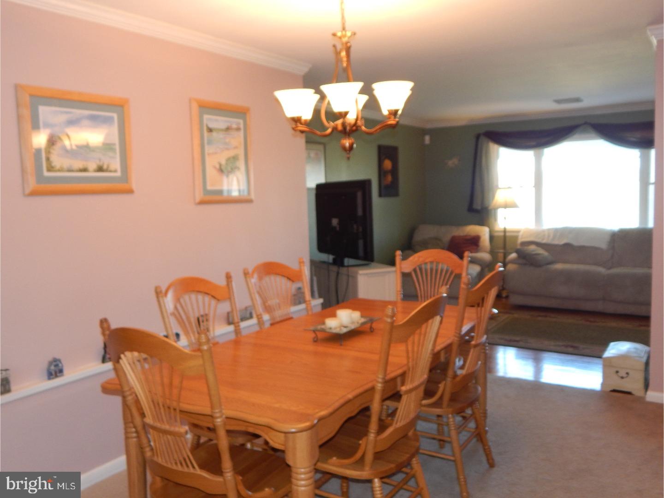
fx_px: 595
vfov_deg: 45.4
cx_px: 332
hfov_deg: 58.4
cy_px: 249
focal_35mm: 31
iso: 200
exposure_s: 1/30
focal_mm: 5.6
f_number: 3.2
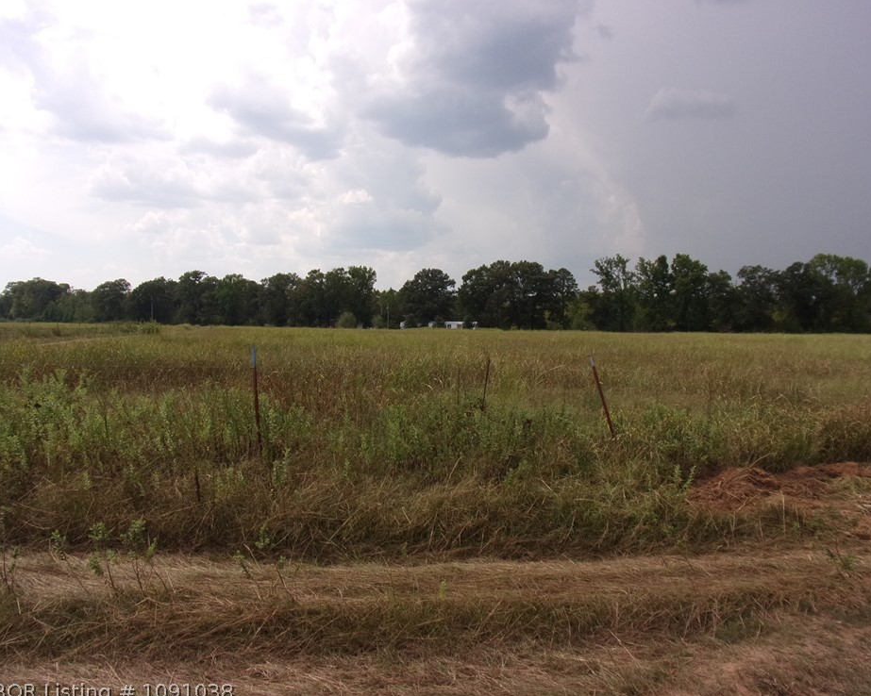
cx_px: 422
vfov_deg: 54.9
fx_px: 670
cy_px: 345
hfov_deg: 66.0
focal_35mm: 26
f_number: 10.8
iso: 80
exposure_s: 1/125
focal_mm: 4.3
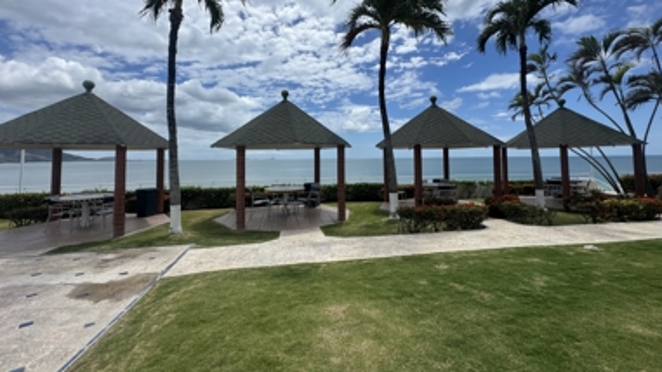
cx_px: 337
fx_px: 281
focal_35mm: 16
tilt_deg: +4.3
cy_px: 144
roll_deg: -1.0
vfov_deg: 66.2
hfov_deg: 99.4
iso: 40
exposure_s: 1/3906
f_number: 2.2
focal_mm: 2.22
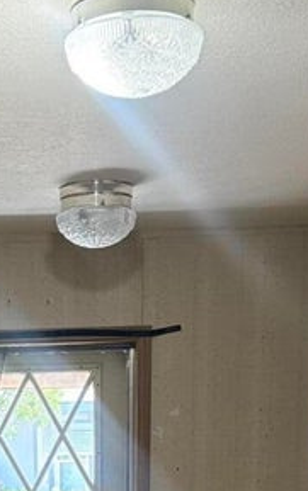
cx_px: 31
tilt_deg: -12.8
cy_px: 751
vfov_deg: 19.8
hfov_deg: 14.4
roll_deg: +1.3
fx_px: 1207
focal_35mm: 90
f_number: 1.78
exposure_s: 1/120
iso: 400
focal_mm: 6.76
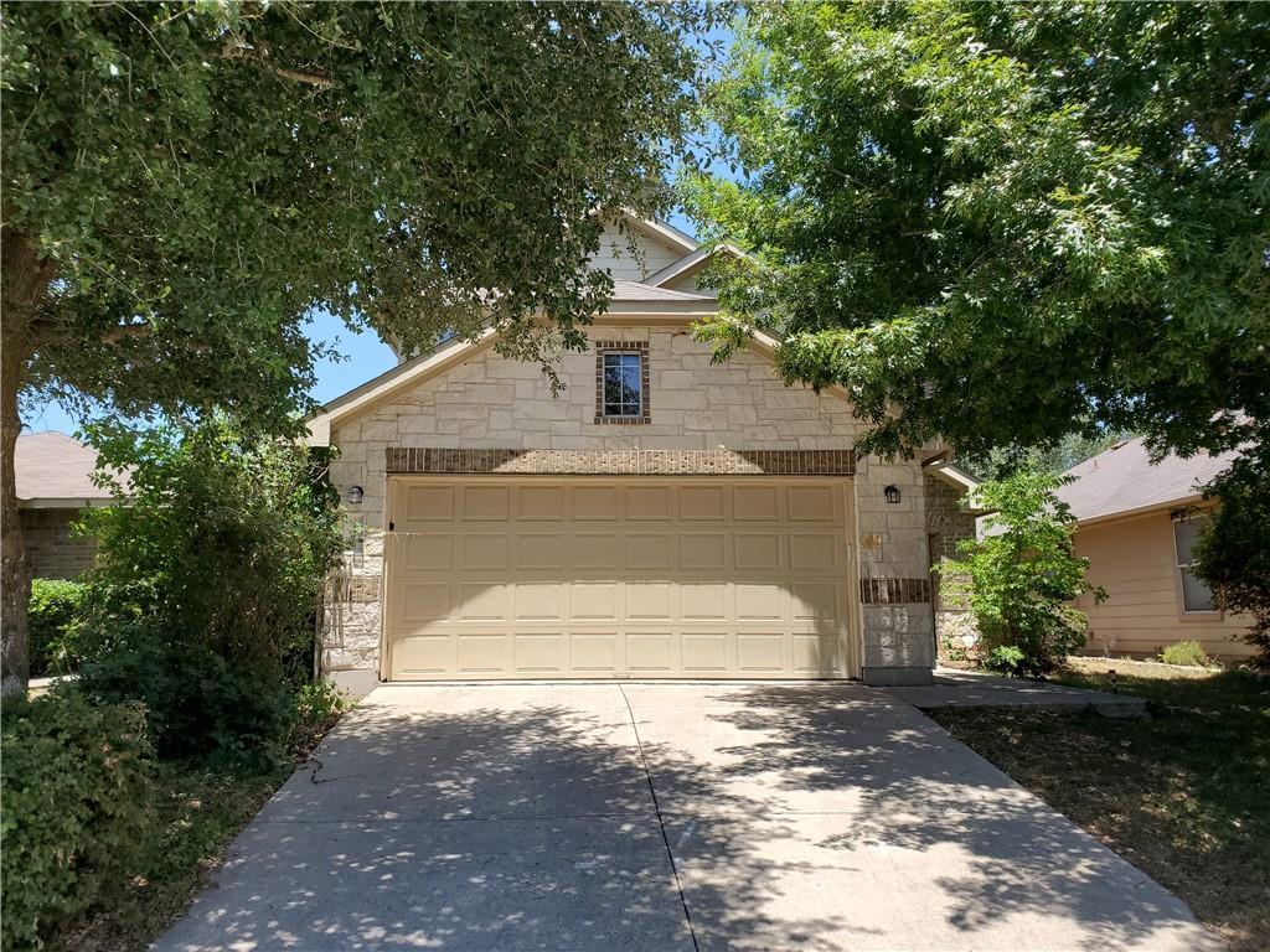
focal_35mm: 26
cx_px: 635
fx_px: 954
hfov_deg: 67.3
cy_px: 476
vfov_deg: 53.1
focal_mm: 4.3
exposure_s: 1/1013
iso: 50
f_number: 2.4
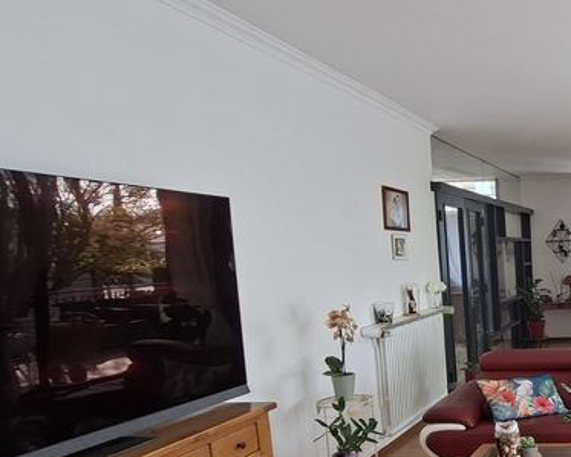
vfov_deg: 41.9
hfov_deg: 41.1
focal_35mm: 34
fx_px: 575
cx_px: 641
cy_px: 353
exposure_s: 1/120
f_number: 2.2
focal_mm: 1.74
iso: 64
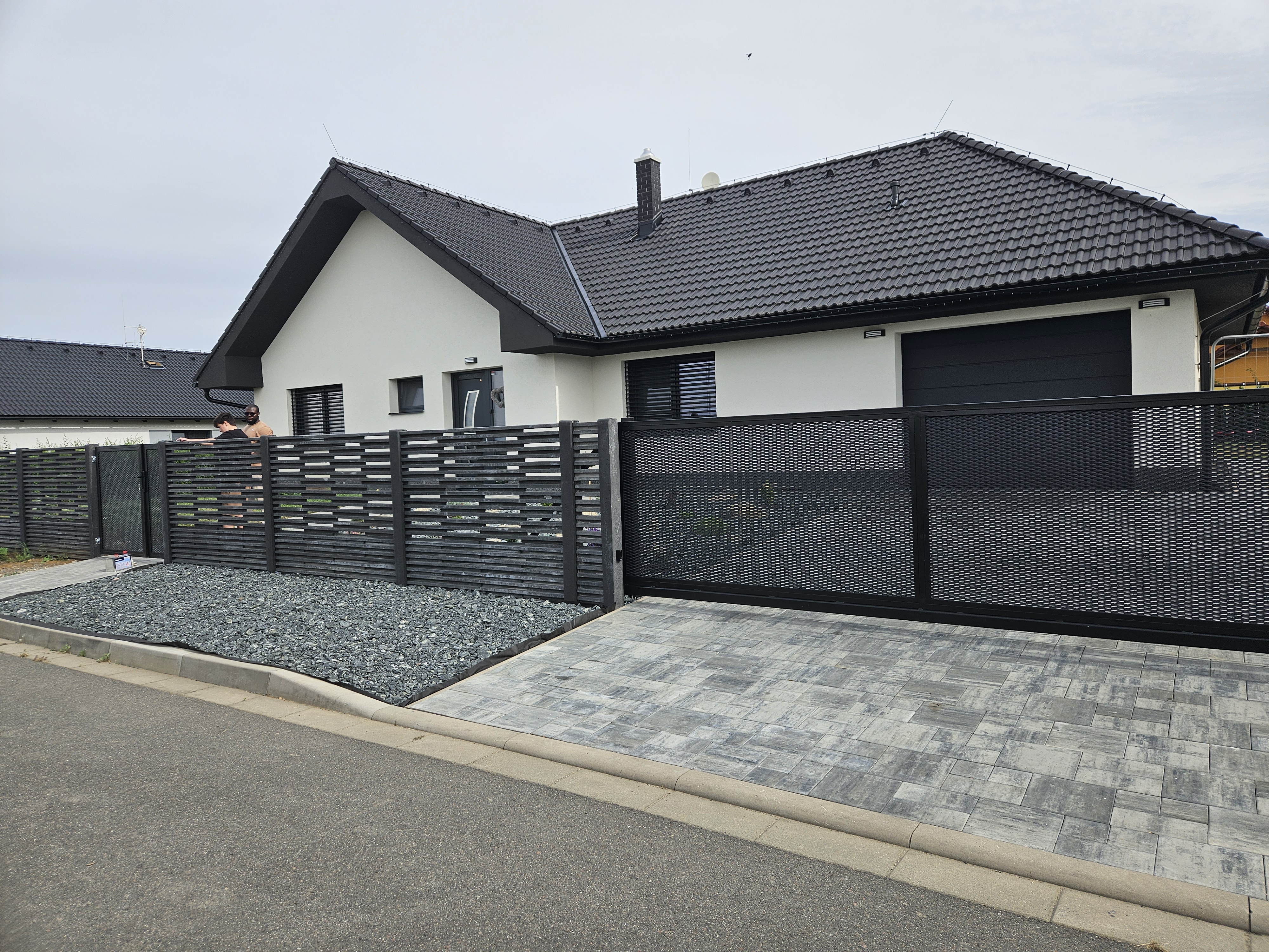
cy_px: 476
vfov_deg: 58.9
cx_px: 634
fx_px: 843
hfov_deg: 73.9
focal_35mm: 23
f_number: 1.8
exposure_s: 1/1737
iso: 25
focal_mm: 5.4
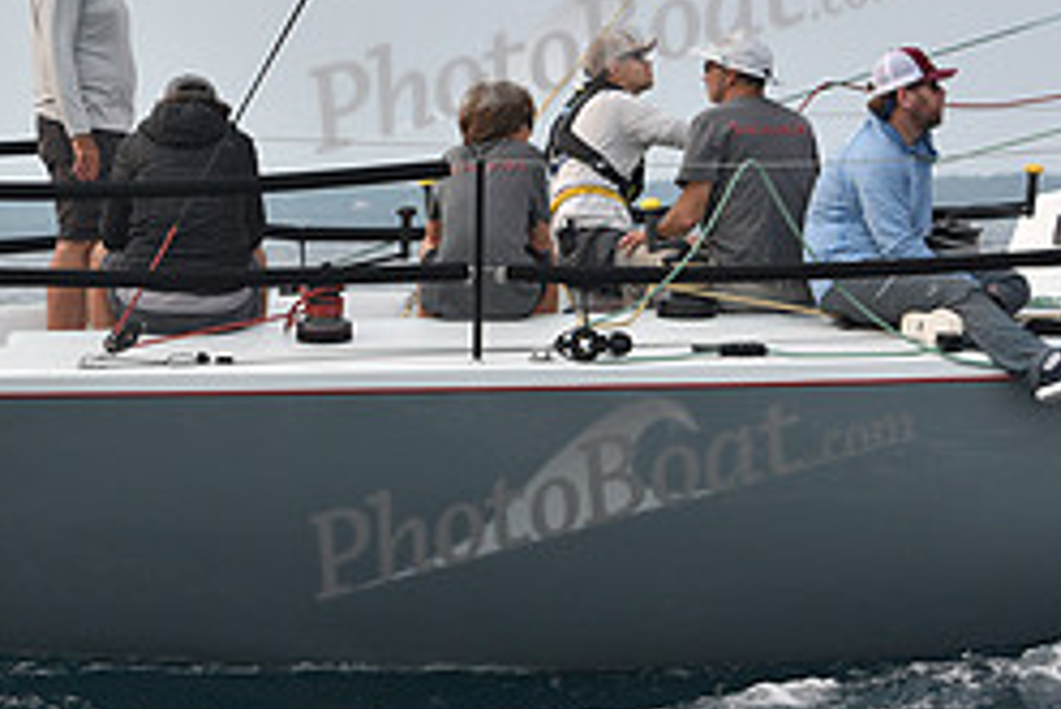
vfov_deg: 7.5
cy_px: 324
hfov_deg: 11.2
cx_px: 90
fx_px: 5396
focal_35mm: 183
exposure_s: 1/1000
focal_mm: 78
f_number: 5
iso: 250
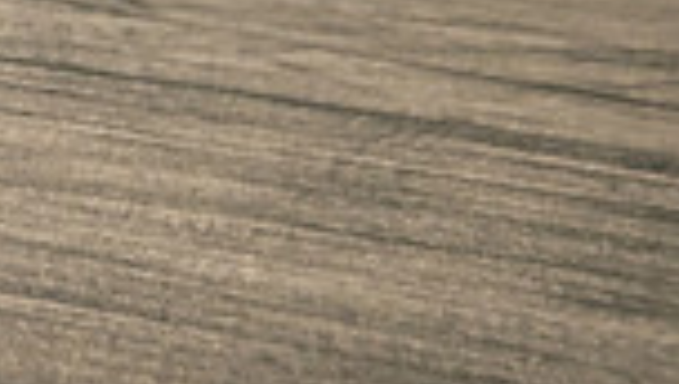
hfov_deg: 0.9
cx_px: -612
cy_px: -337
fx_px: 43217
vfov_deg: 0.5
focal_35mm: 2397
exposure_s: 1/2500
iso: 1000
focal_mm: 400
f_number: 5.6
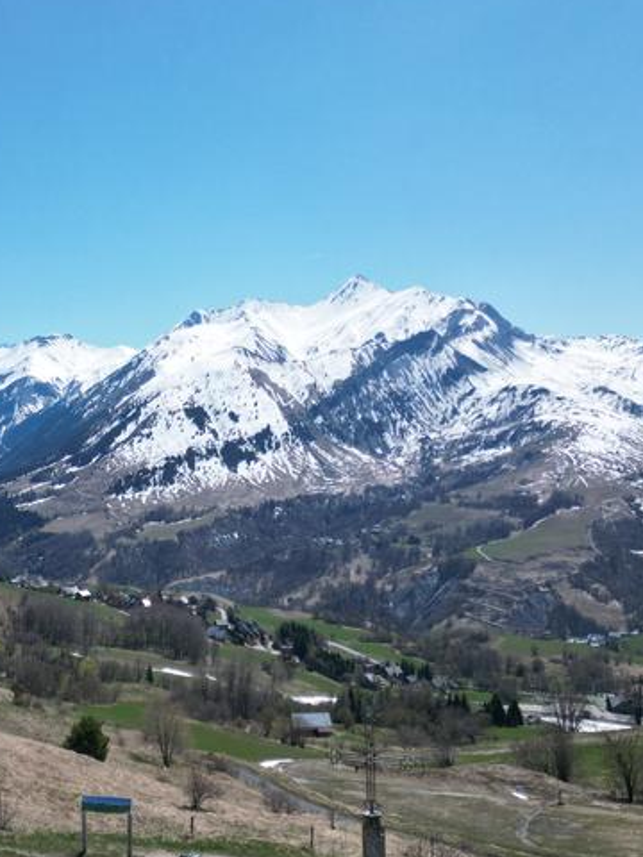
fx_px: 991
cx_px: 145
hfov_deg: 35.0
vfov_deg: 46.8
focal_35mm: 40
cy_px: 427
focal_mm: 6.72
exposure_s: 1/5000
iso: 160
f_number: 1.7
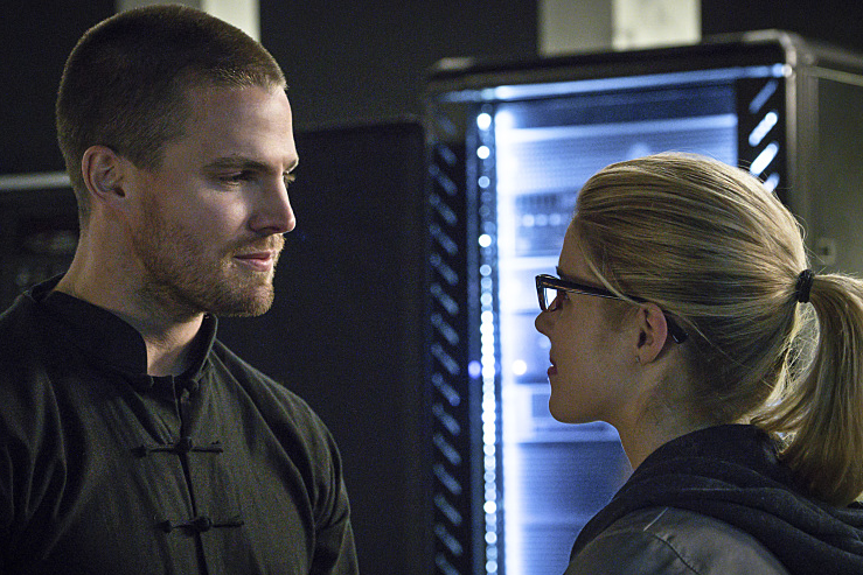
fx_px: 3476
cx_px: 415
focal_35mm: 145
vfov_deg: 9.5
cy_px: 302
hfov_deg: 14.2
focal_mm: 134
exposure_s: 1/80
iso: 16000
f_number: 5.6
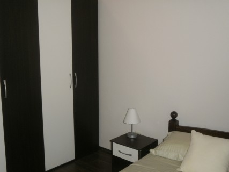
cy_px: 86
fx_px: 245
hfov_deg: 50.2
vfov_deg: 38.6
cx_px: 114
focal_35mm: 37
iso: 125
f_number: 3.1
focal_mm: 6.51
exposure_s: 1/30
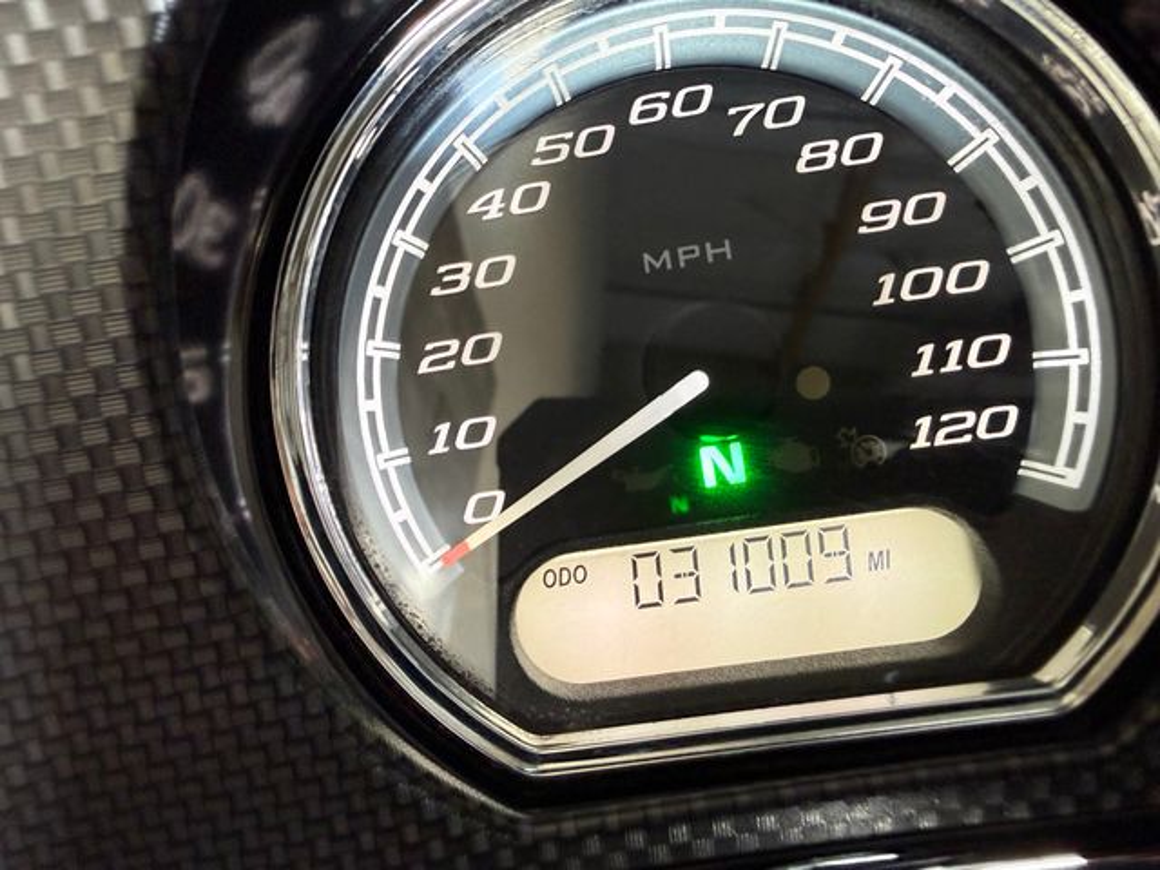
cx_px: 580
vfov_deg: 56.8
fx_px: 804
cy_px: 435
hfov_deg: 71.6
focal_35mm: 24
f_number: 2.2
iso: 320
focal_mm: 2.22
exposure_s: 1/49
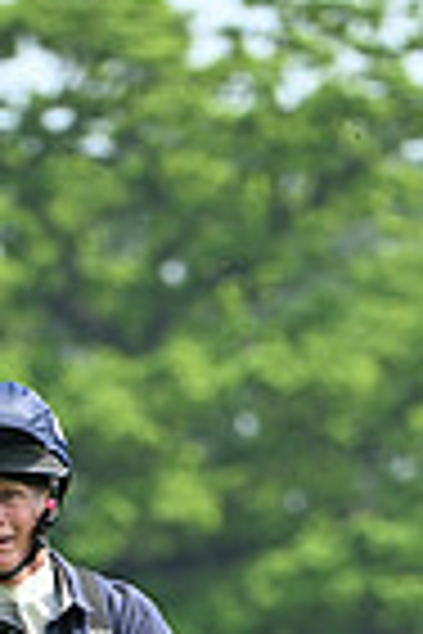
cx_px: 187
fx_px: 15914
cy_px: 1237
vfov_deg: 2.3
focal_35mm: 903
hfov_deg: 1.5
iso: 500
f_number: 5.6
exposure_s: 1/1250
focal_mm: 220
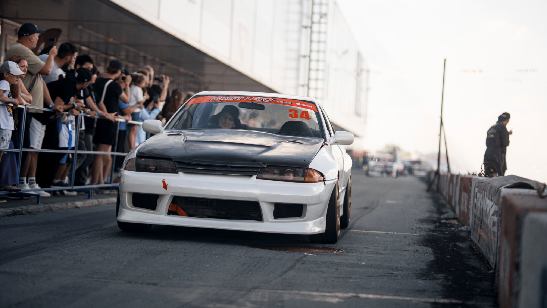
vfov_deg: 13.6
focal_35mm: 89
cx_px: 274
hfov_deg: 23.9
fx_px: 1292
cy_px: 154
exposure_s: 1/125
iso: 100
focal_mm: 85
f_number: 1.8
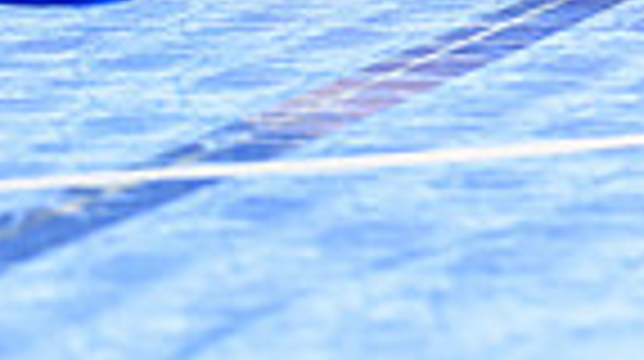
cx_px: 1567
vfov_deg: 2.8
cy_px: -272
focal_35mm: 428
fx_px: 7299
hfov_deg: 4.9
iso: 3200
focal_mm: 70
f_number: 2.8
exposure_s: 1/800
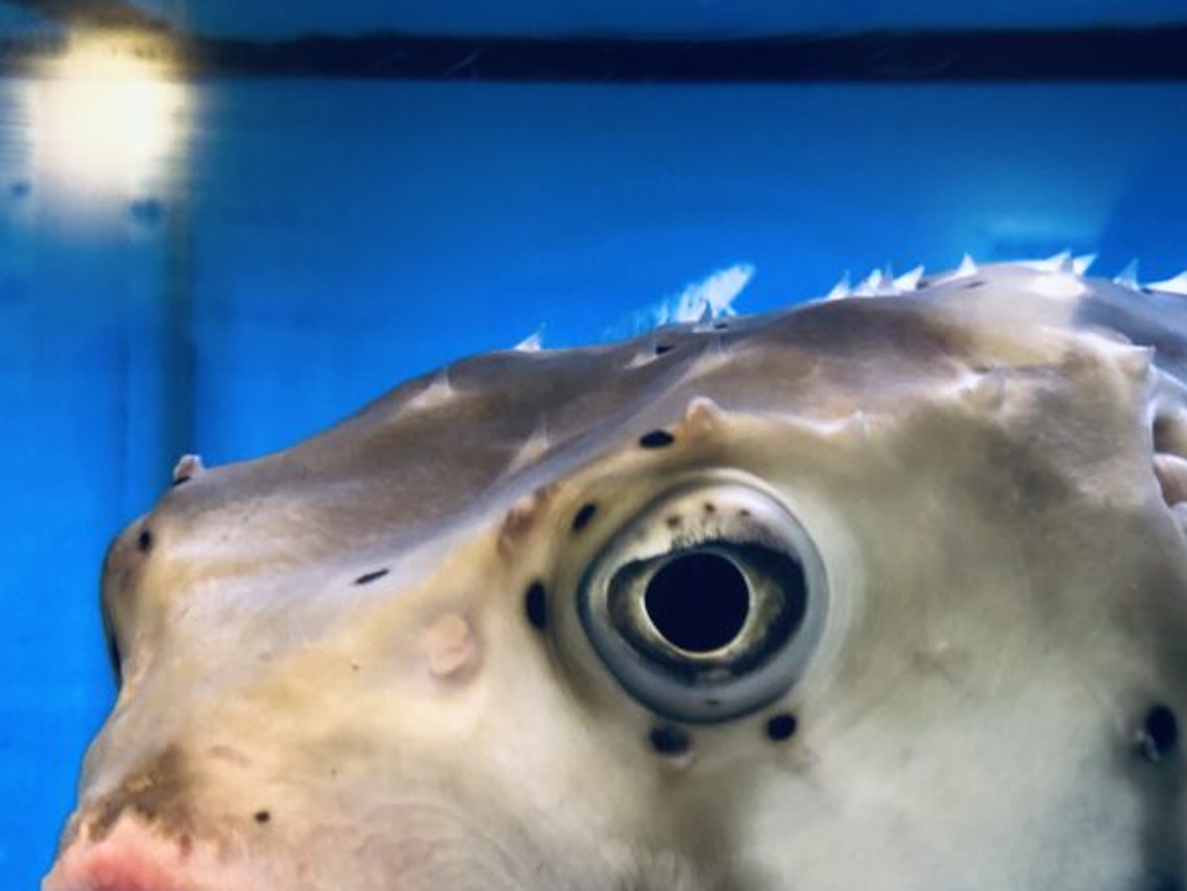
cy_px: 544
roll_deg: -2.0
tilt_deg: -6.9
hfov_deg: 38.8
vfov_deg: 29.6
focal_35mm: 49
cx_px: 670
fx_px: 1681
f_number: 1.8
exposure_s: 1/50
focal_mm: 4
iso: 125
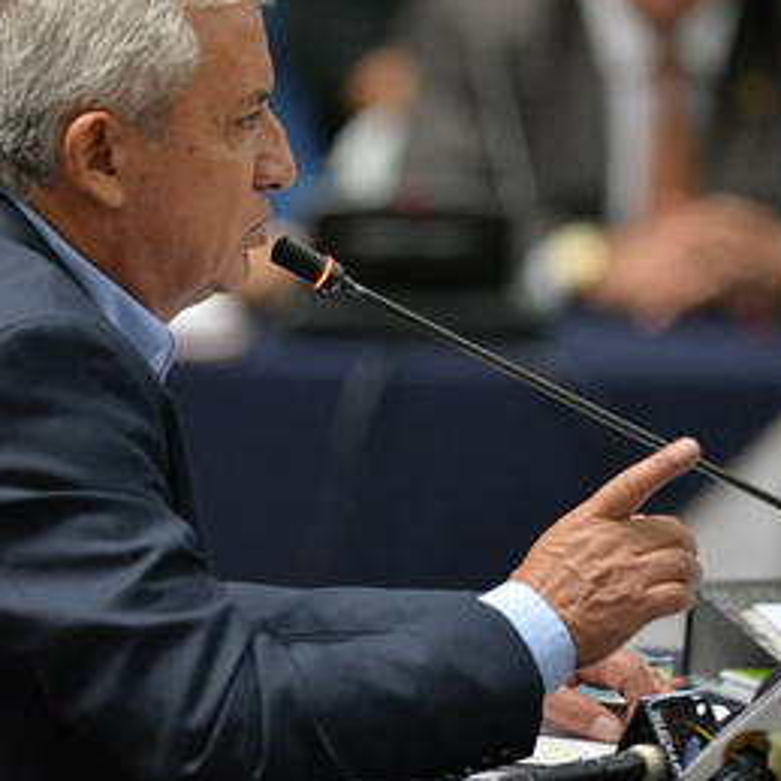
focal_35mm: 492
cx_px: 271
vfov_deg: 3.6
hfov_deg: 3.6
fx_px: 12559
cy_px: 305
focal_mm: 300
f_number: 4
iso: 1600
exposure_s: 1/250
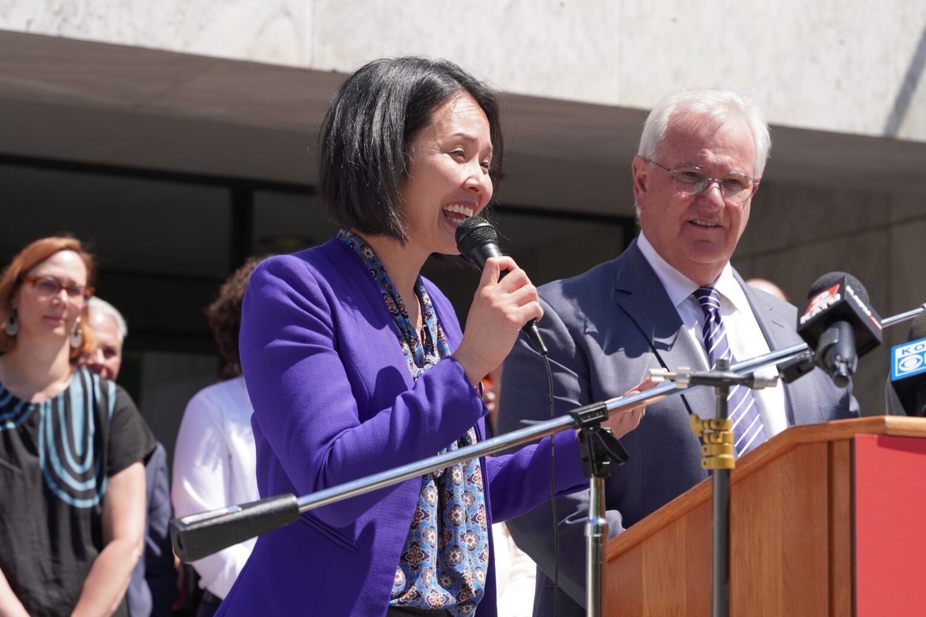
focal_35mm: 91
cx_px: 463
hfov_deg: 22.5
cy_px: 308
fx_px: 2330
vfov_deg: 15.1
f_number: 4.5
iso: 100
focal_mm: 60.4
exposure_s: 1/500
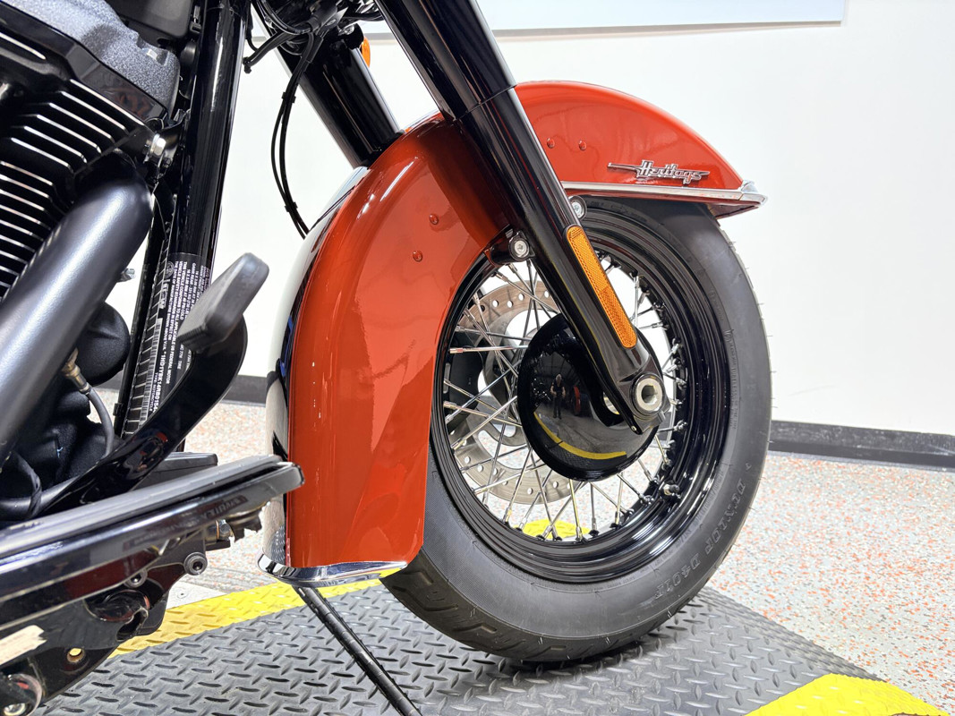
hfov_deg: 67.3
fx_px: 717
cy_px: 358
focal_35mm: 26
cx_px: 478
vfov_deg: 53.1
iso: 100
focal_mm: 5.96
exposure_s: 1/120
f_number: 1.6
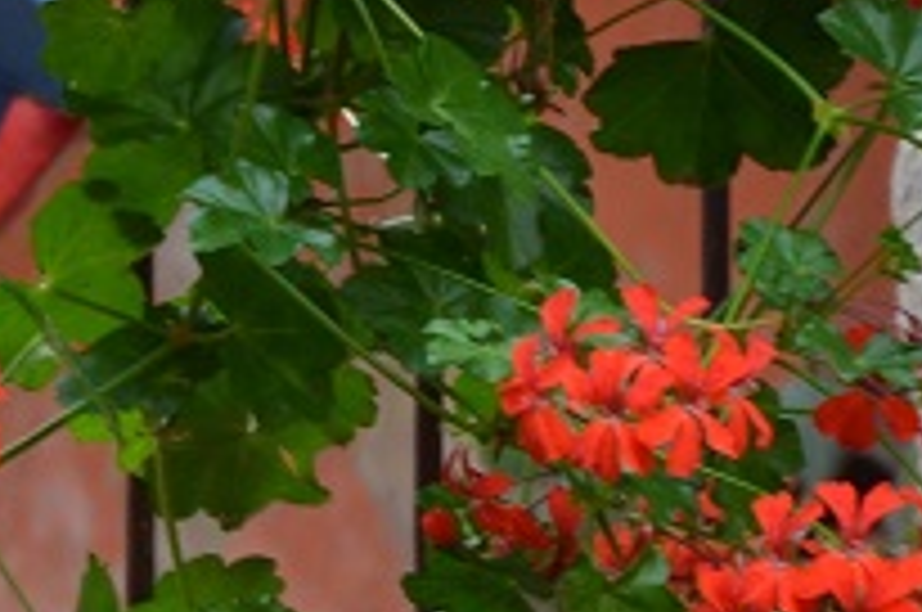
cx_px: -1259
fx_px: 9359
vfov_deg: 3.7
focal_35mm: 366
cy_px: 850
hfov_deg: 5.5
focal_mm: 50
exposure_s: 1/60
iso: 400
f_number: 4.5
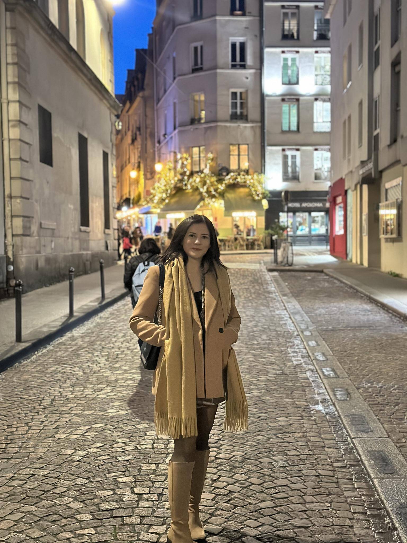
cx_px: 204
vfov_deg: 39.7
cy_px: 272
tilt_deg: -1.8
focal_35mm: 48
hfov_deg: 30.3
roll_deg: +0.3
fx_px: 752
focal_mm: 6.86
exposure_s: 1/25
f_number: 1.78
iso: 800
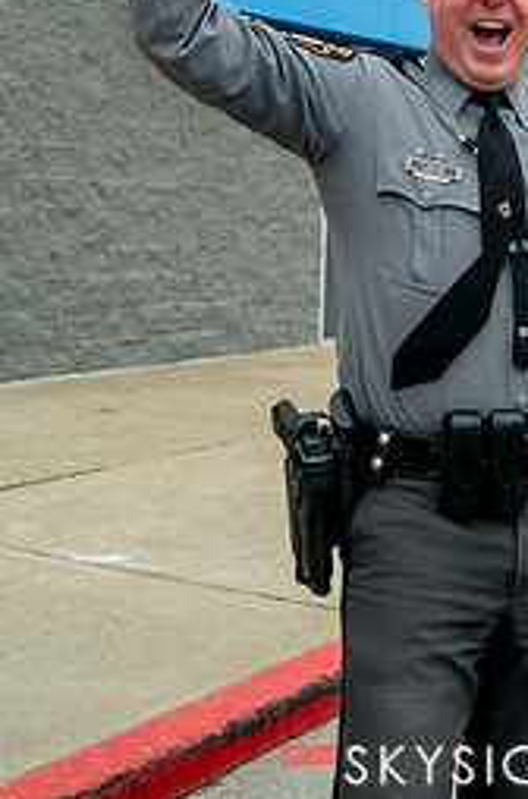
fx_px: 1570
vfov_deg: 27.8
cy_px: 135
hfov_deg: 18.9
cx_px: 420
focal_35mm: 71
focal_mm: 40
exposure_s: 1/1000
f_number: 8
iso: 3200
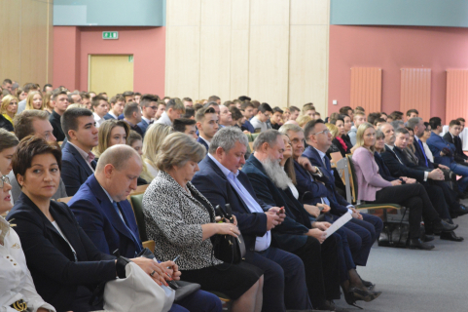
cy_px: 156
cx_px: 234
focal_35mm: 82
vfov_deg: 16.5
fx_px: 1072
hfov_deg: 24.6
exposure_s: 1/15
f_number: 5.6
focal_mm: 55
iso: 3200
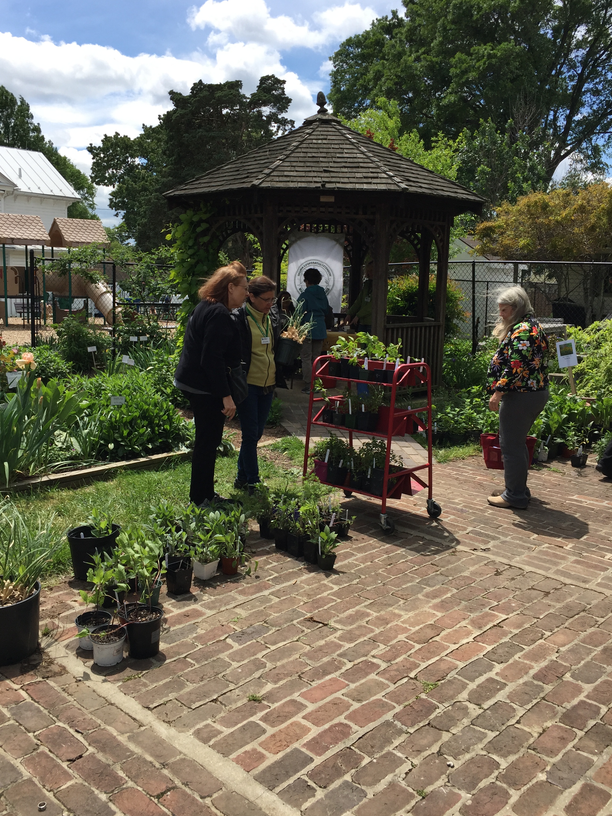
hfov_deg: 45.4
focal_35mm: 31
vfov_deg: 58.3
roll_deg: -0.4
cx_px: 287
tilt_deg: -8.0
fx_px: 731
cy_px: 389
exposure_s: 1/1647
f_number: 2.2
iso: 32
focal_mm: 4.15
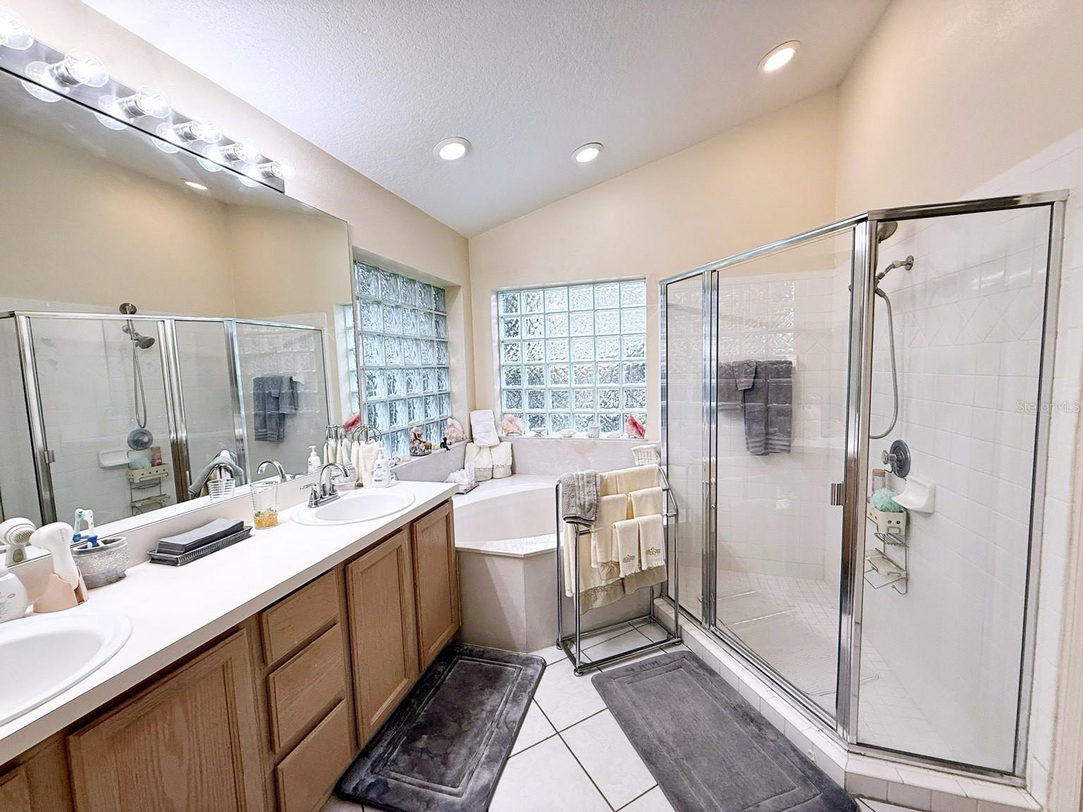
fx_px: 438
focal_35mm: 14
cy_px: 406
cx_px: 542
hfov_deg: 102.1
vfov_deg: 85.7
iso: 125
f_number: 2.2
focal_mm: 2.22
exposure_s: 1/120
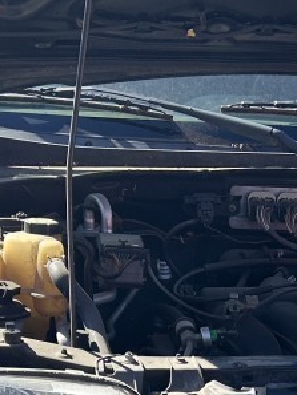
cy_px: 552
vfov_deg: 16.4
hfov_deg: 13.0
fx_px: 1280
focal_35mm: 112
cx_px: 306
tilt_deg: -24.0
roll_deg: -1.4
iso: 50
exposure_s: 1/1698
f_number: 1.5
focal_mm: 5.7
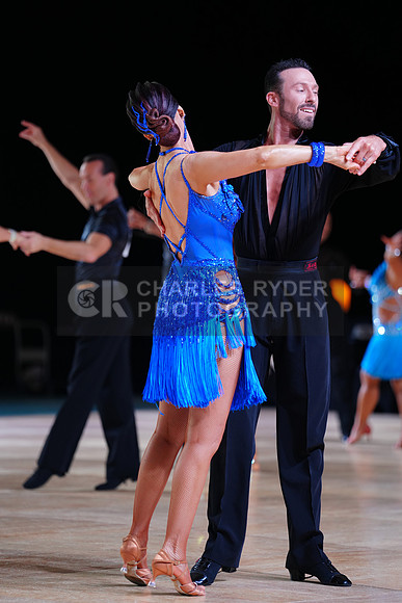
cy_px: 302
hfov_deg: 8.6
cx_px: 201
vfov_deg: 12.9
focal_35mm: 159
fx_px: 2661
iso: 640
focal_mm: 159
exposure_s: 1/400
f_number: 2.8
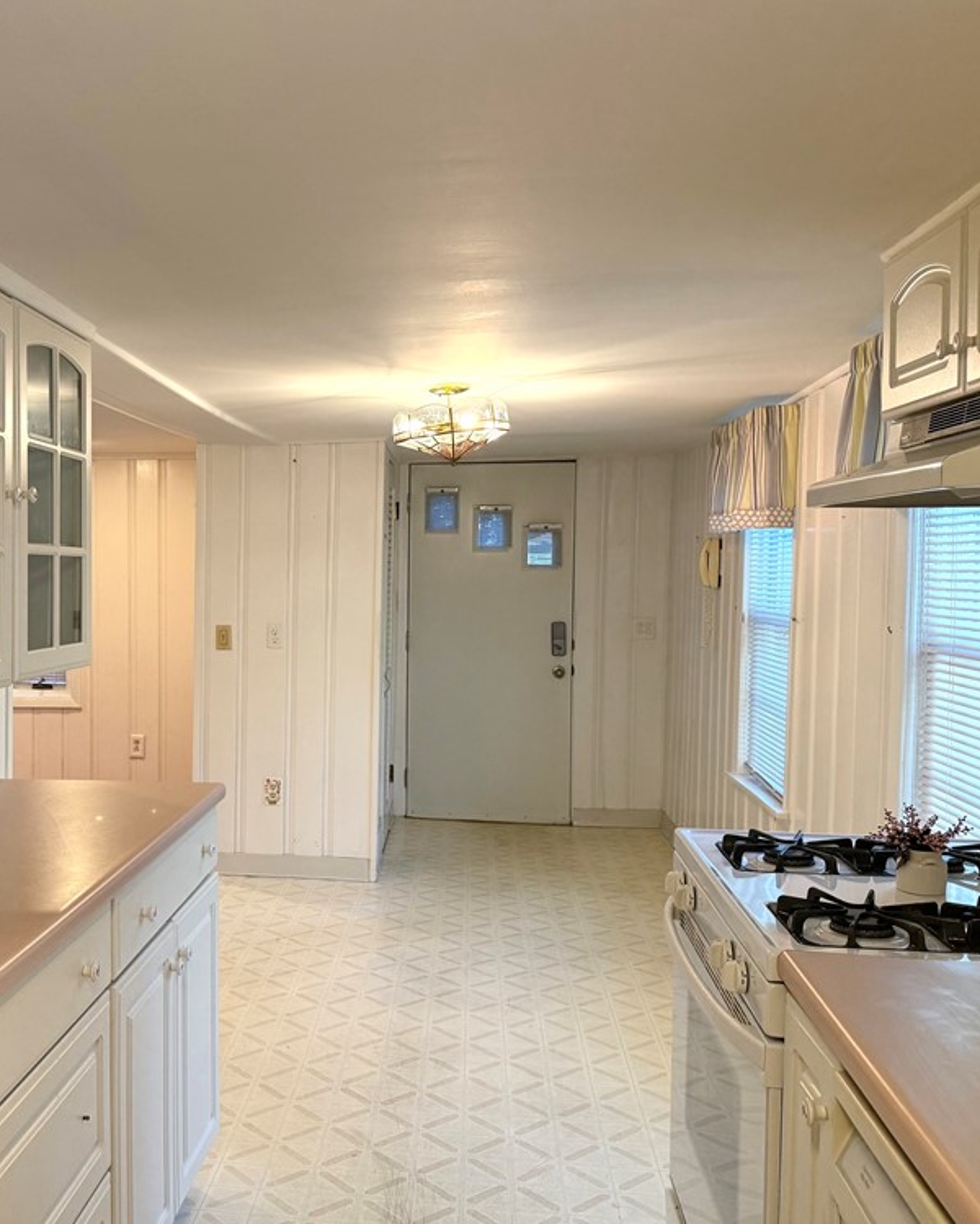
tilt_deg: -2.4
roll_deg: +0.3
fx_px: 1160
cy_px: 610
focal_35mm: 32
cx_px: 276
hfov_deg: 44.6
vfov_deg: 55.7
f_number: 1.78
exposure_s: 1/129
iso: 200
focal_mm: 6.76
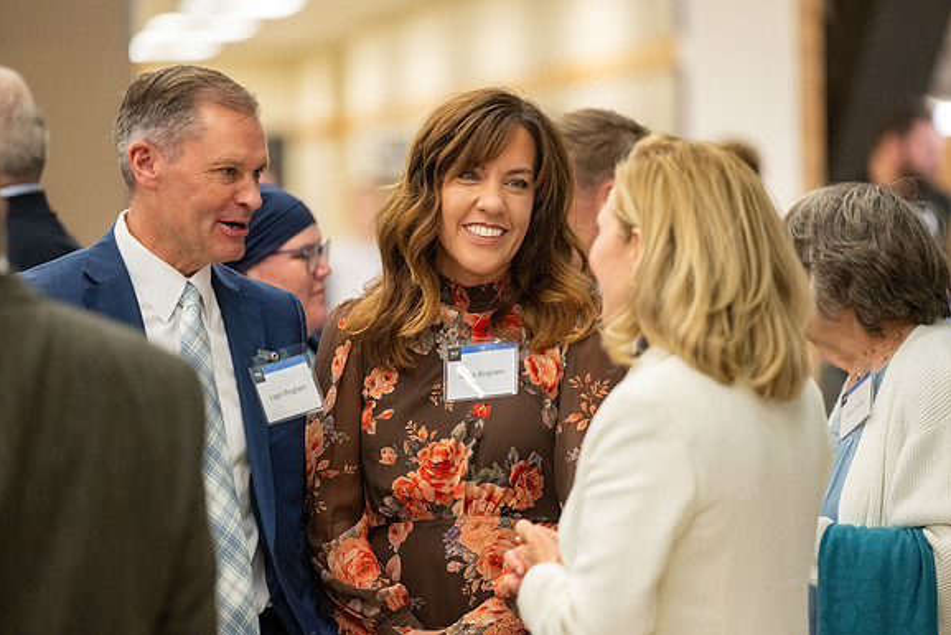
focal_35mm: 201
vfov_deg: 6.8
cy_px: 318
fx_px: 5311
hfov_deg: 10.2
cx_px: 475
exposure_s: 1/200
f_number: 2.8
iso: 2000
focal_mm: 200
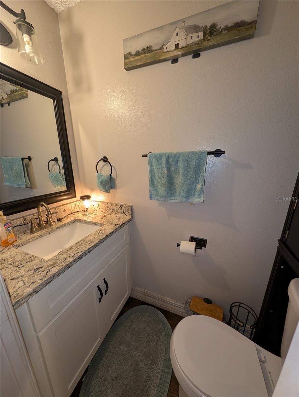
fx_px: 138
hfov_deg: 94.6
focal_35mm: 12
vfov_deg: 110.5
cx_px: 150
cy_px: 198
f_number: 1.95
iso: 170
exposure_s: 1/60
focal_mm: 2.23
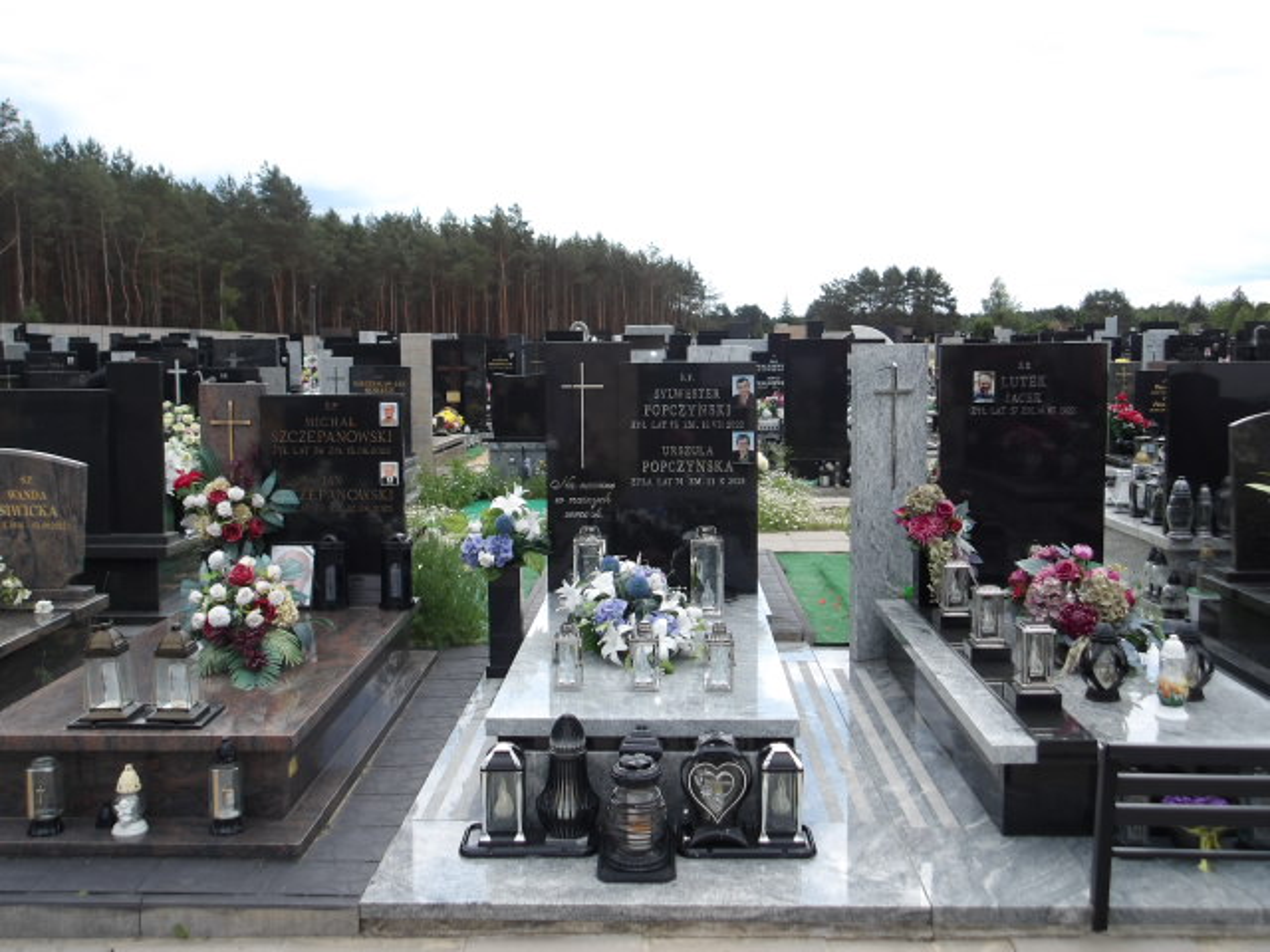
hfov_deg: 54.0
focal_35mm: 34
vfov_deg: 41.8
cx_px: 635
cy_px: 476
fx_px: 1247
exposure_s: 1/500
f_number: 3.3
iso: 100
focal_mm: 6.1
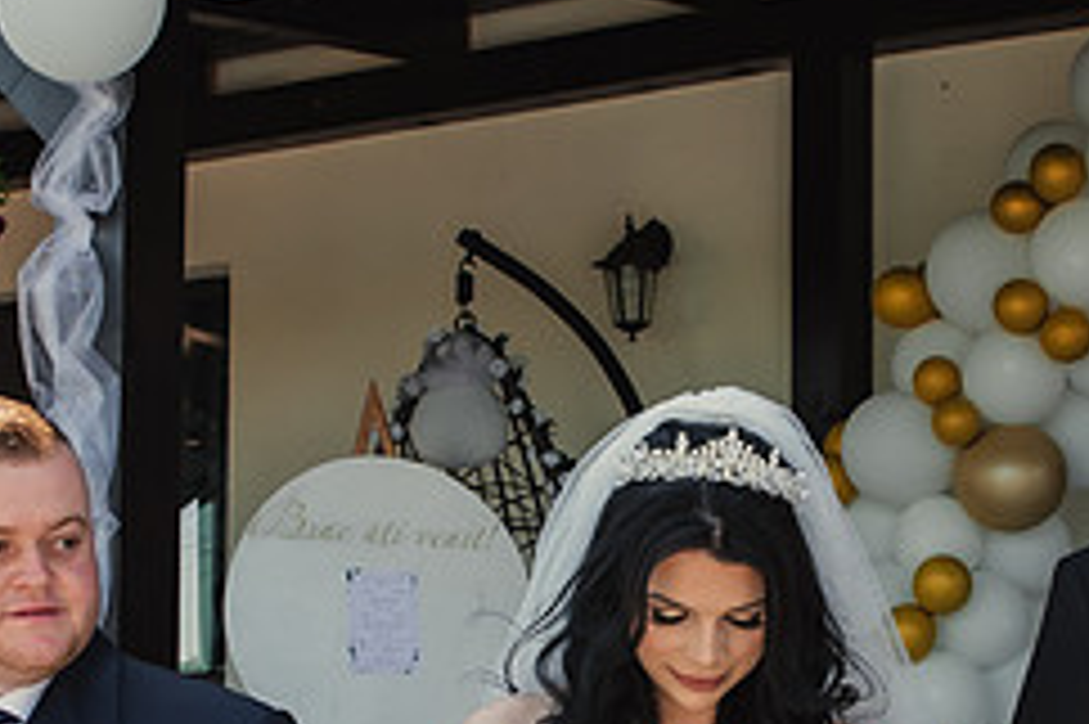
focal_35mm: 89
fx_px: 2690
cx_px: 690
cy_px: 731
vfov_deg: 15.1
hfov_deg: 22.8
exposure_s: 1/160
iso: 200
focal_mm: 31
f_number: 6.3
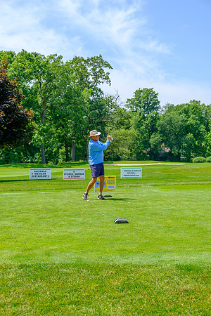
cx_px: 106
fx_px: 431
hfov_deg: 27.5
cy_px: 158
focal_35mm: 49
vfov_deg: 40.3
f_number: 5
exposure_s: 1/500
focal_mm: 32.9
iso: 200
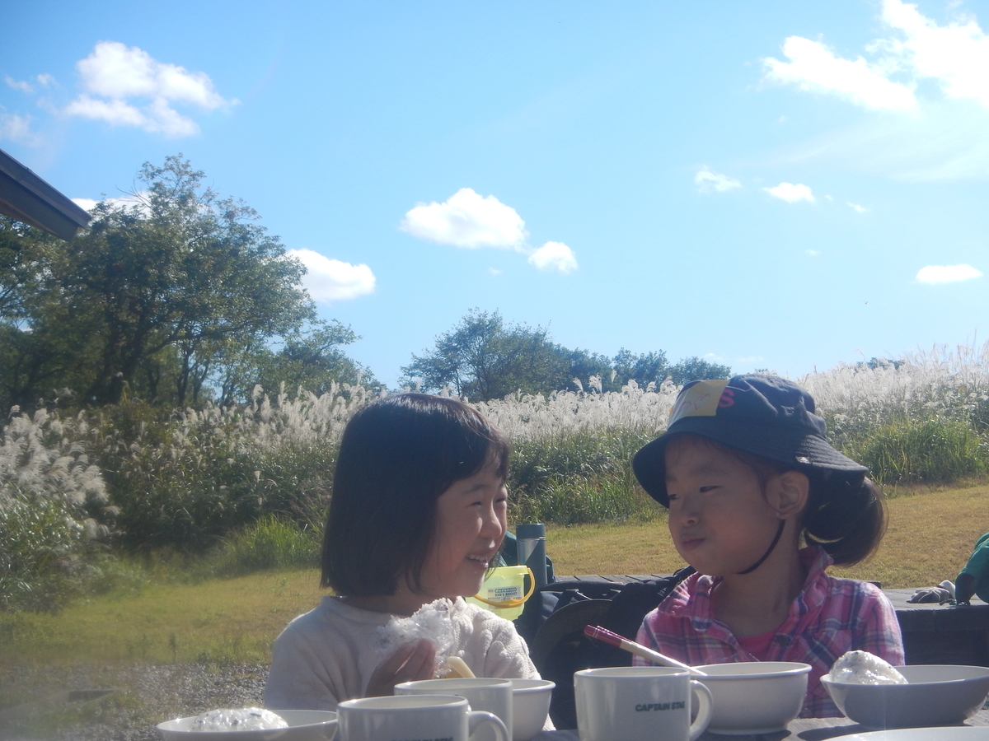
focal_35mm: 60
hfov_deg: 32.2
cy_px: 370
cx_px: 494
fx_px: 1714
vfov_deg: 24.4
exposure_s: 1/1250
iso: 125
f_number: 4.2
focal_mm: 10.8
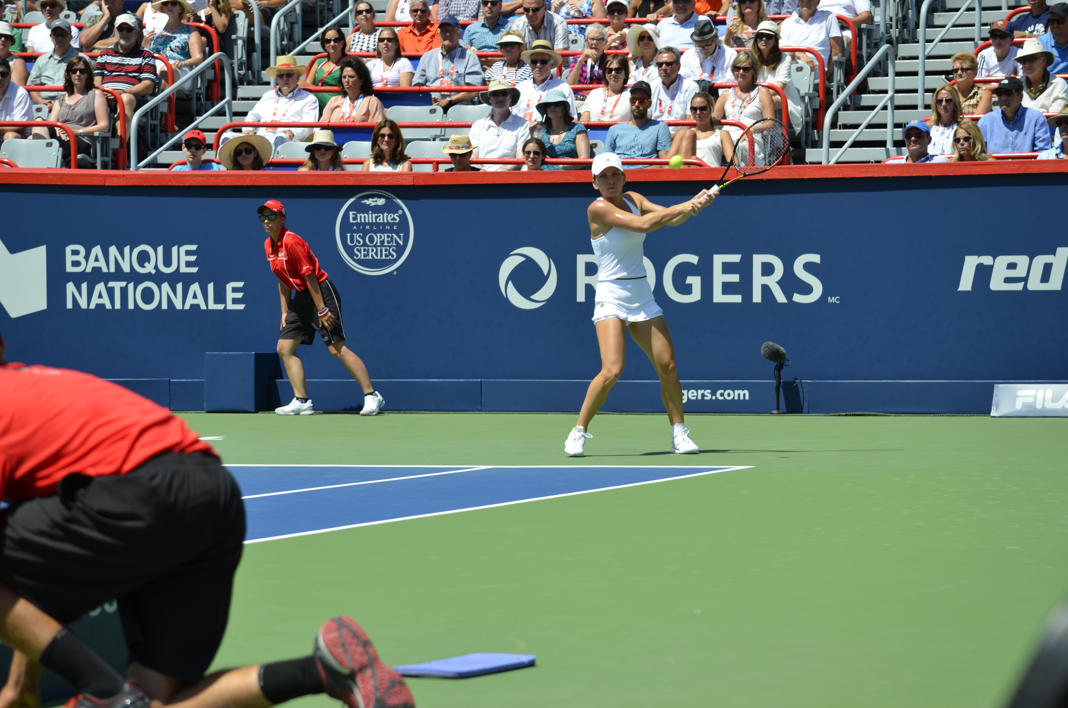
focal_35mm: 147
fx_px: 4352
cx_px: 534
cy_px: 354
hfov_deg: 14.0
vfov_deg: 9.3
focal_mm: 98
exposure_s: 1/640
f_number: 6.3
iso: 100
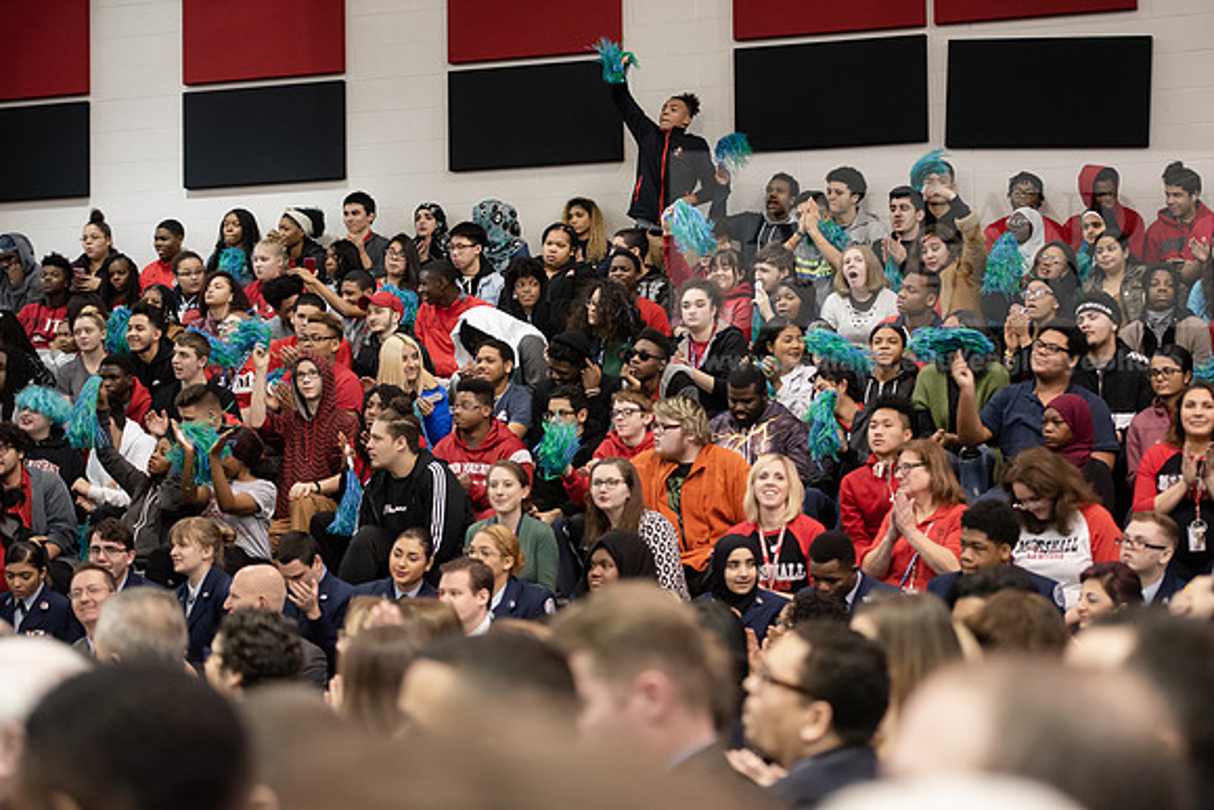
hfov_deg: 26.0
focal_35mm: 78
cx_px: 607
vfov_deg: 17.5
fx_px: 2631
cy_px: 405
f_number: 3.2
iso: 4000
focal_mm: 78
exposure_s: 1/200
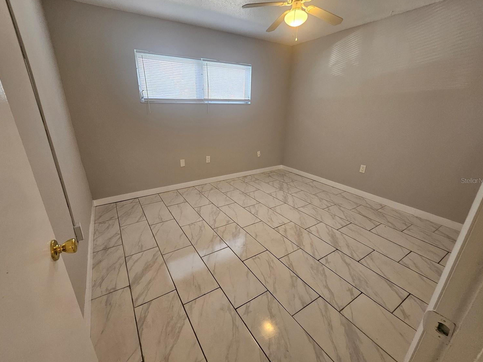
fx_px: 195
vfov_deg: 85.7
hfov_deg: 102.0
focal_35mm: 14
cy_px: 180
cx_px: 232
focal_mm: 1.7
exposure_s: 1/60
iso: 200
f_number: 2.2
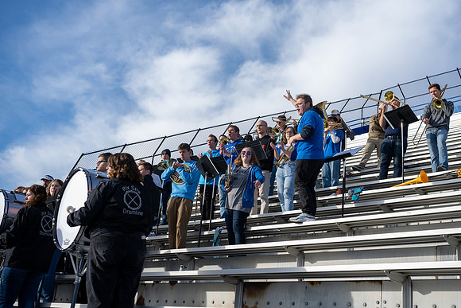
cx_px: 269
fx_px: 583
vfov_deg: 29.5
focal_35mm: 46
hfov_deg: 43.0
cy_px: 128
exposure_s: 1/1250
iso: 250
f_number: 4
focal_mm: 39
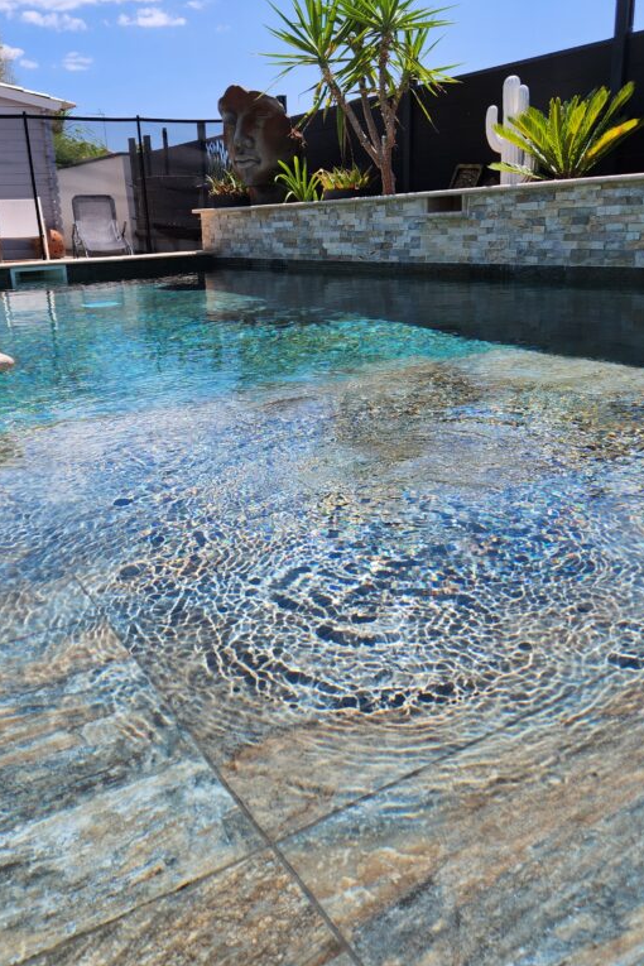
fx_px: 859
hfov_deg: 41.0
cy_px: 482
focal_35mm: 32
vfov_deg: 58.7
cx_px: 278
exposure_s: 1/1686
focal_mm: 5.4
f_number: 1.8
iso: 20
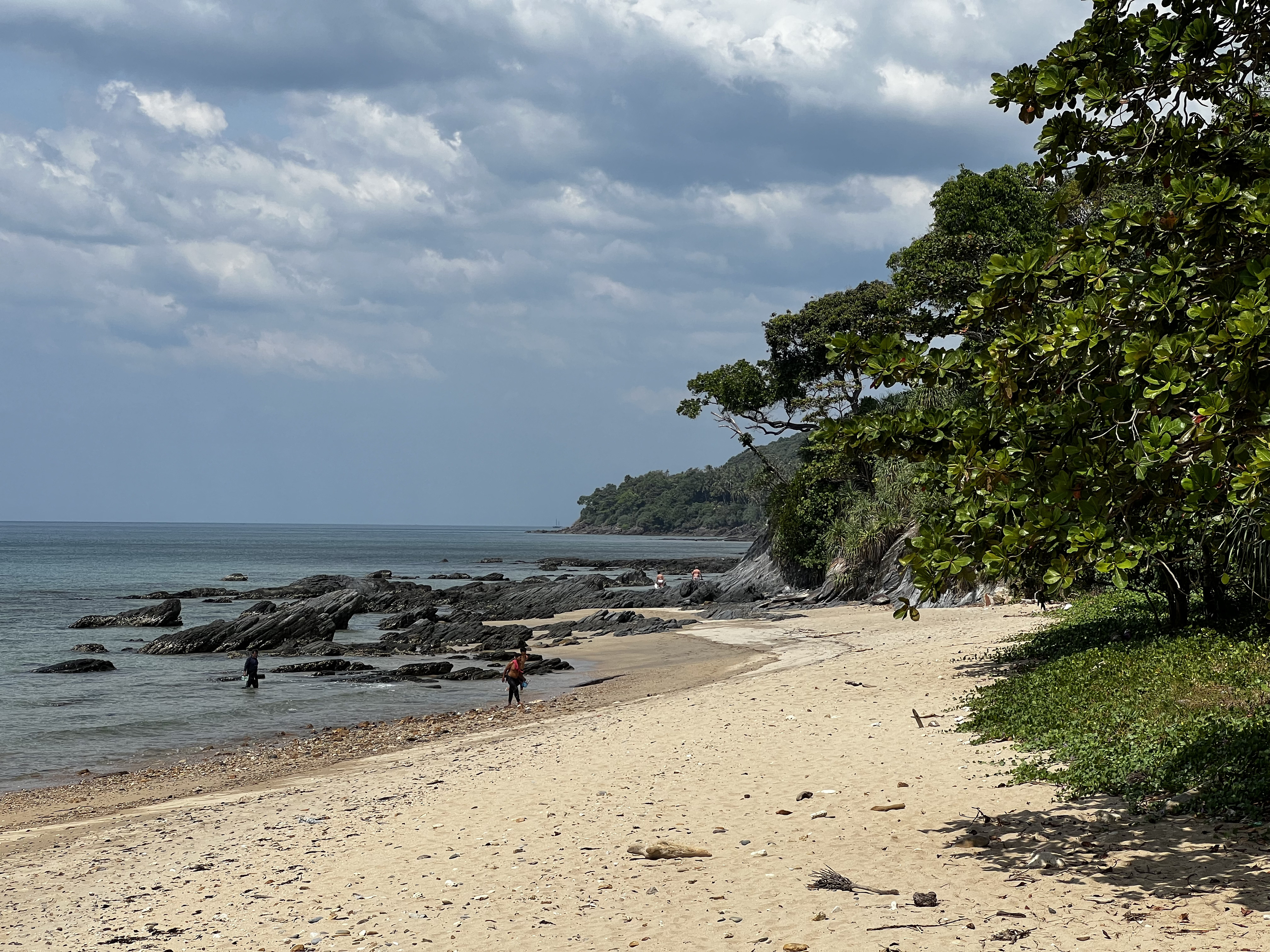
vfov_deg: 19.1
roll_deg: -0.5
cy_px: 476
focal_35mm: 77
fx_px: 2825
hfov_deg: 25.3
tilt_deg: +1.0
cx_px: 635
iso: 32
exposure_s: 1/1647
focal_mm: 9
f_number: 2.8
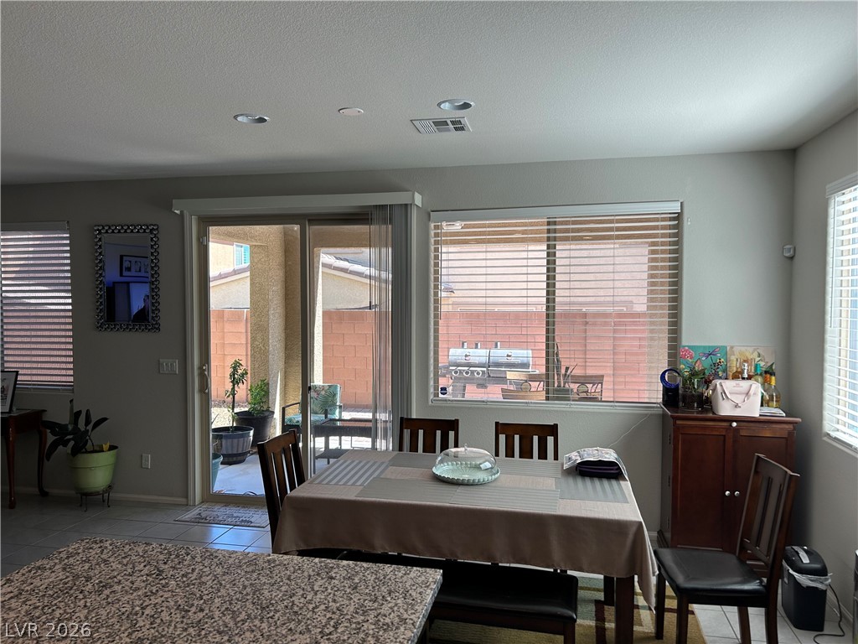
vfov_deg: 53.1
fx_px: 644
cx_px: 429
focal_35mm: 26
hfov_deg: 67.3
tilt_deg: -2.3
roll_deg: +0.9
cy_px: 322
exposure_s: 1/221
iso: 40
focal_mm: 5.7
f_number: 1.5
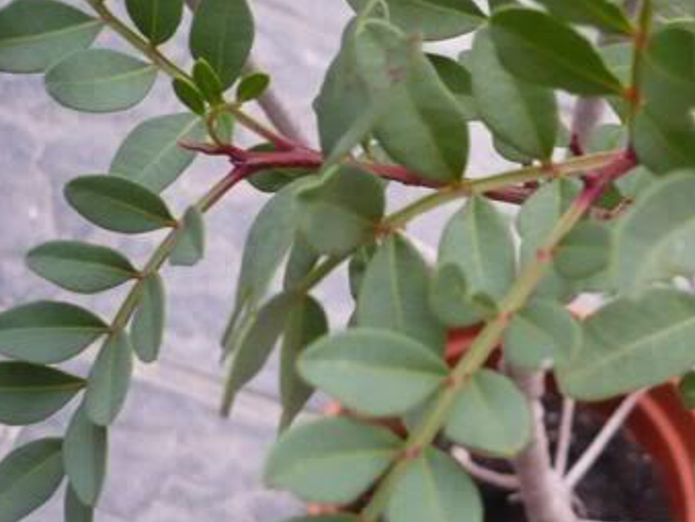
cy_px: 246
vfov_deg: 22.3
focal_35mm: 66
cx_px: 636
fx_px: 1327
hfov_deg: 28.2
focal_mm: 5.8
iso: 200
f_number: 2.8
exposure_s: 1/20
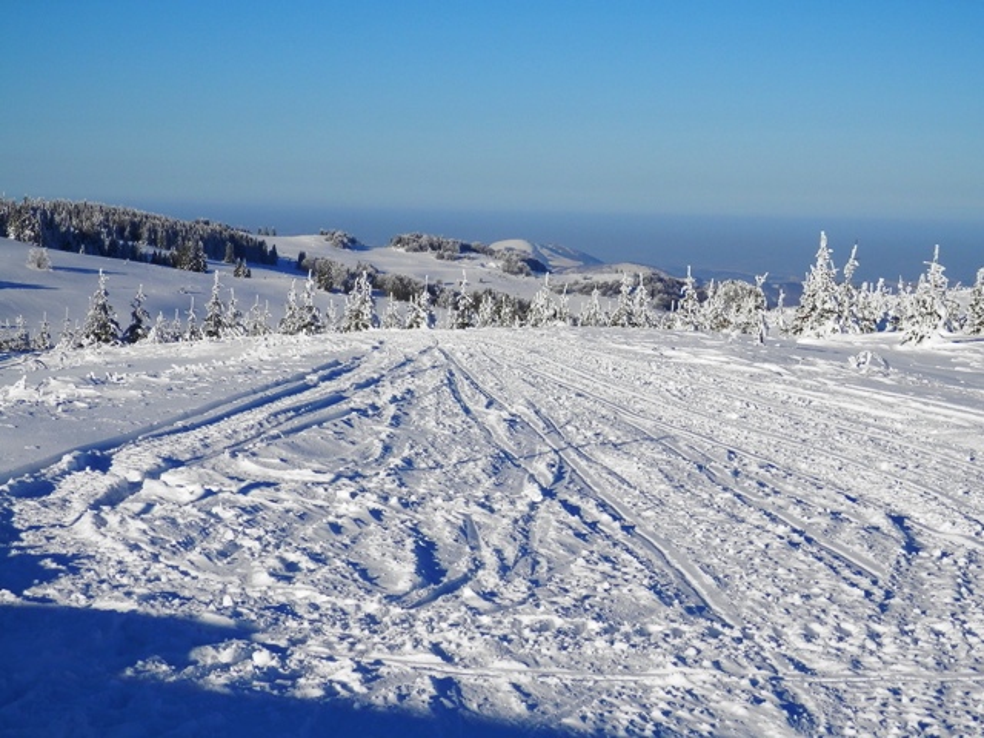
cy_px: 369
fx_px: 1876
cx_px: 492
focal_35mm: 66
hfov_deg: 29.4
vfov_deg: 22.3
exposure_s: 1/1250
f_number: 4.4
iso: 80
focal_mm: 11.9
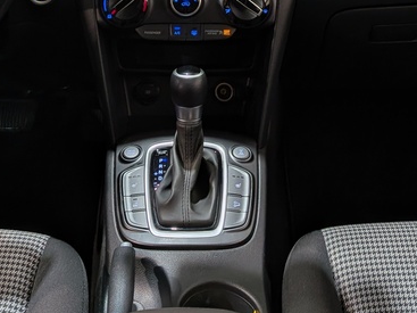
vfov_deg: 20.3
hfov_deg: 29.0
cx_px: 190
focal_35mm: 67
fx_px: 807
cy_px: -80
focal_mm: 4.53
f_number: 1.7
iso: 31
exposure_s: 1/120
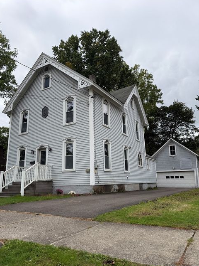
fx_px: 192
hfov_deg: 54.9
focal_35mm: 25
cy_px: 137
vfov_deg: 69.4
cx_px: 96
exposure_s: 1/3425
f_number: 1.78
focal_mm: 6.76
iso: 80
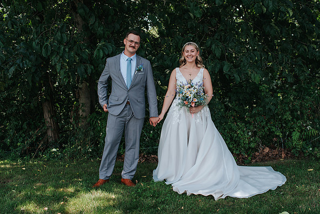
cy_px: 109
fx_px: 379
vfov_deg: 31.5
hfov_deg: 45.7
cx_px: 176
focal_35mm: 43
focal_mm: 35
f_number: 2.8
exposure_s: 1/500
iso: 100
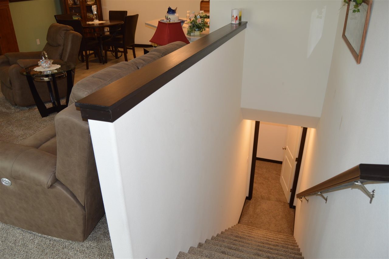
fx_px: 291
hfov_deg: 67.4
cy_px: 130
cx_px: 194
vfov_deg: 47.8
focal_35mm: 27
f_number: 4
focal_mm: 18
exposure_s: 1/60
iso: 400
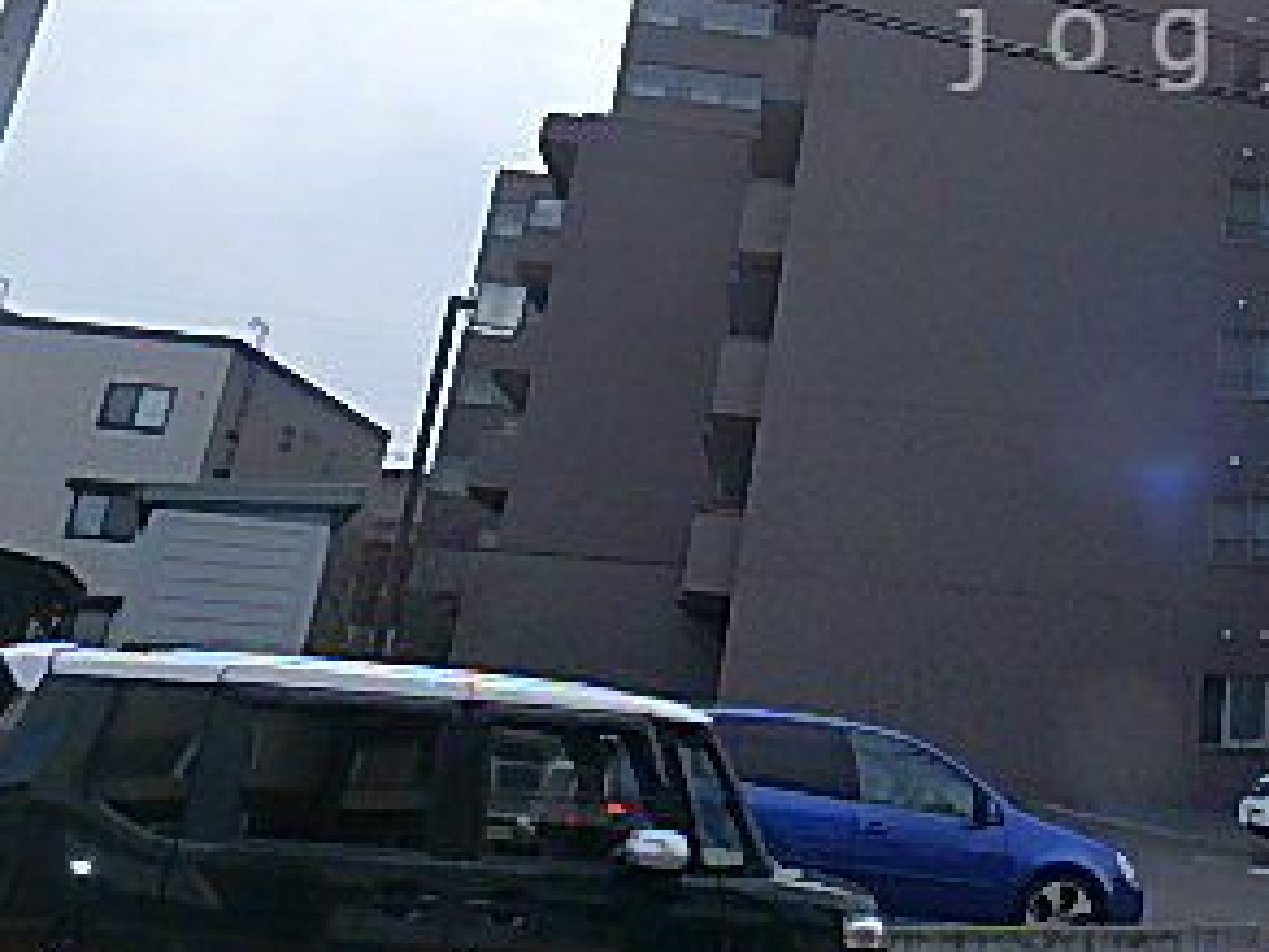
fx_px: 1686
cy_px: 39
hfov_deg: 37.2
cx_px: 1247
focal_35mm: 46
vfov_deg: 29.8
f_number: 6
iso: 125
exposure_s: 1/640
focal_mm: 3.7
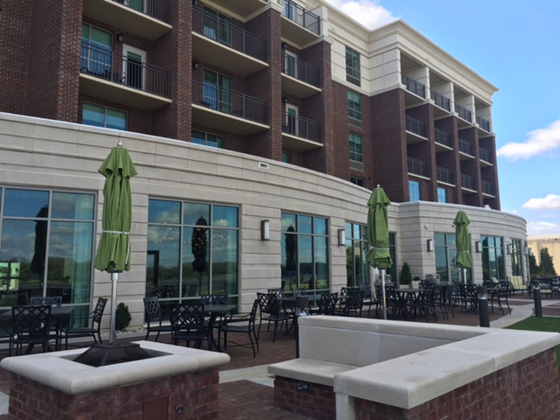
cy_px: 210
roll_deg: +0.4
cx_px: 280
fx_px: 469
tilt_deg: +8.4
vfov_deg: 48.2
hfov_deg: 61.7
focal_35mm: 29
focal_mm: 4.15
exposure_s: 1/506
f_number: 2.2
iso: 25
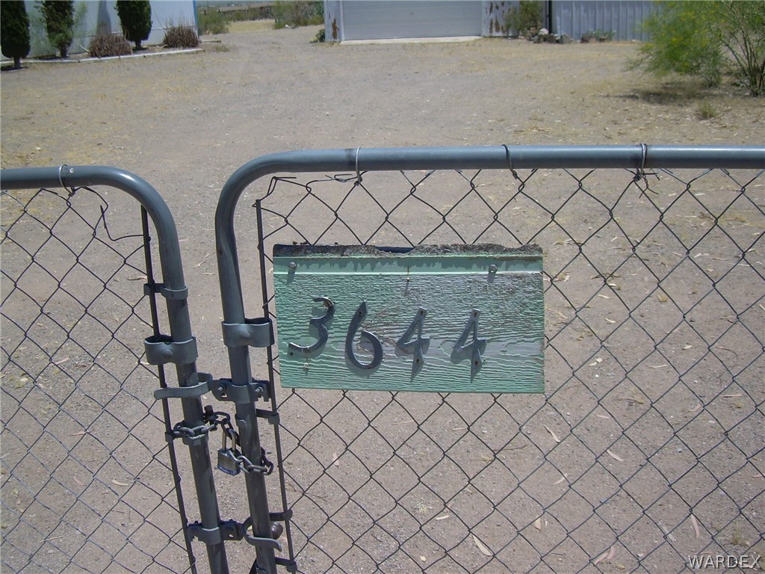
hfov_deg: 49.0
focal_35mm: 38
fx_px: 840
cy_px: 287
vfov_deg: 37.7
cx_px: 382
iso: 50
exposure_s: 1/1414
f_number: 2.8
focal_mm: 6.3
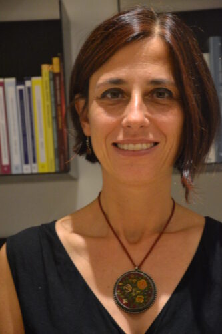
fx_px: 1458
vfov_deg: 13.0
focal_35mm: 158
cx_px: 111
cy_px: 167
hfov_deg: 8.7
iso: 3200
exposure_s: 1/30
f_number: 5.6
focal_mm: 105
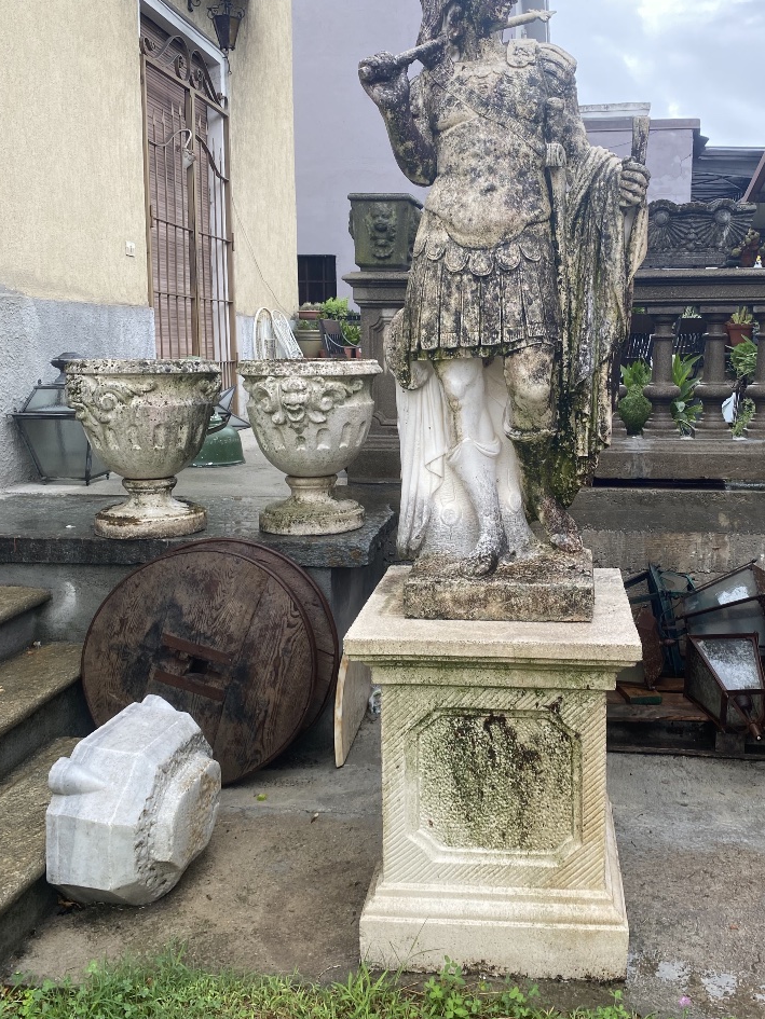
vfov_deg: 55.2
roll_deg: -0.7
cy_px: 457
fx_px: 972
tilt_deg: -4.4
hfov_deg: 42.7
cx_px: 474
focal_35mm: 33
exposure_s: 1/168
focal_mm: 4.25
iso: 32
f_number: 1.8
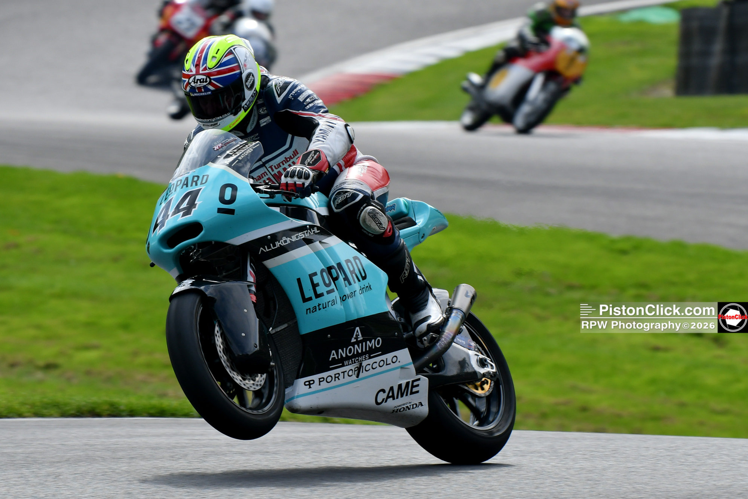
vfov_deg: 2.5
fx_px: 11636
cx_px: 374
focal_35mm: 560
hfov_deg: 3.7
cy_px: 250
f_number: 6.3
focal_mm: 280
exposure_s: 1/1000
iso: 280
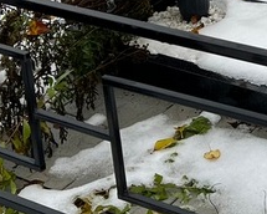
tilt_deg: -19.2
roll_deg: +2.4
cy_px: -134
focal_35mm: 121
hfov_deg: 15.1
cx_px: 359
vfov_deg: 12.0
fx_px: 956
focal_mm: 5.7
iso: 50
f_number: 1.5
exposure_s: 1/909
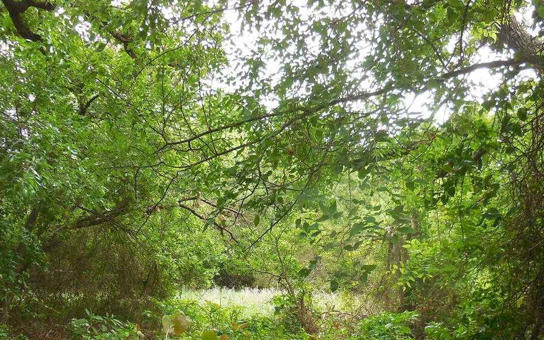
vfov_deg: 27.5
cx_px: 314
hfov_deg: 44.2
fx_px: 667
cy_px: 309
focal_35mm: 45
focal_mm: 4.5
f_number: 3.1
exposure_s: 1/125
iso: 125
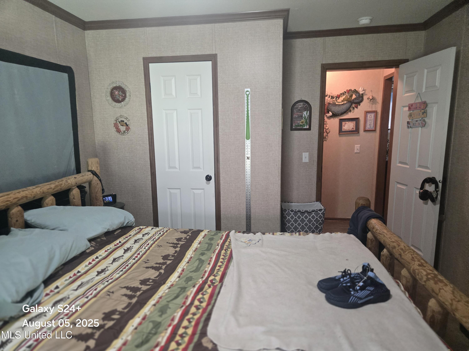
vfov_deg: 58.9
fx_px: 312
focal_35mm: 23
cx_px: 234
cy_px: 176
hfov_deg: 73.9
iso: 1000
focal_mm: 5.4
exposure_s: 1/120
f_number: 1.8
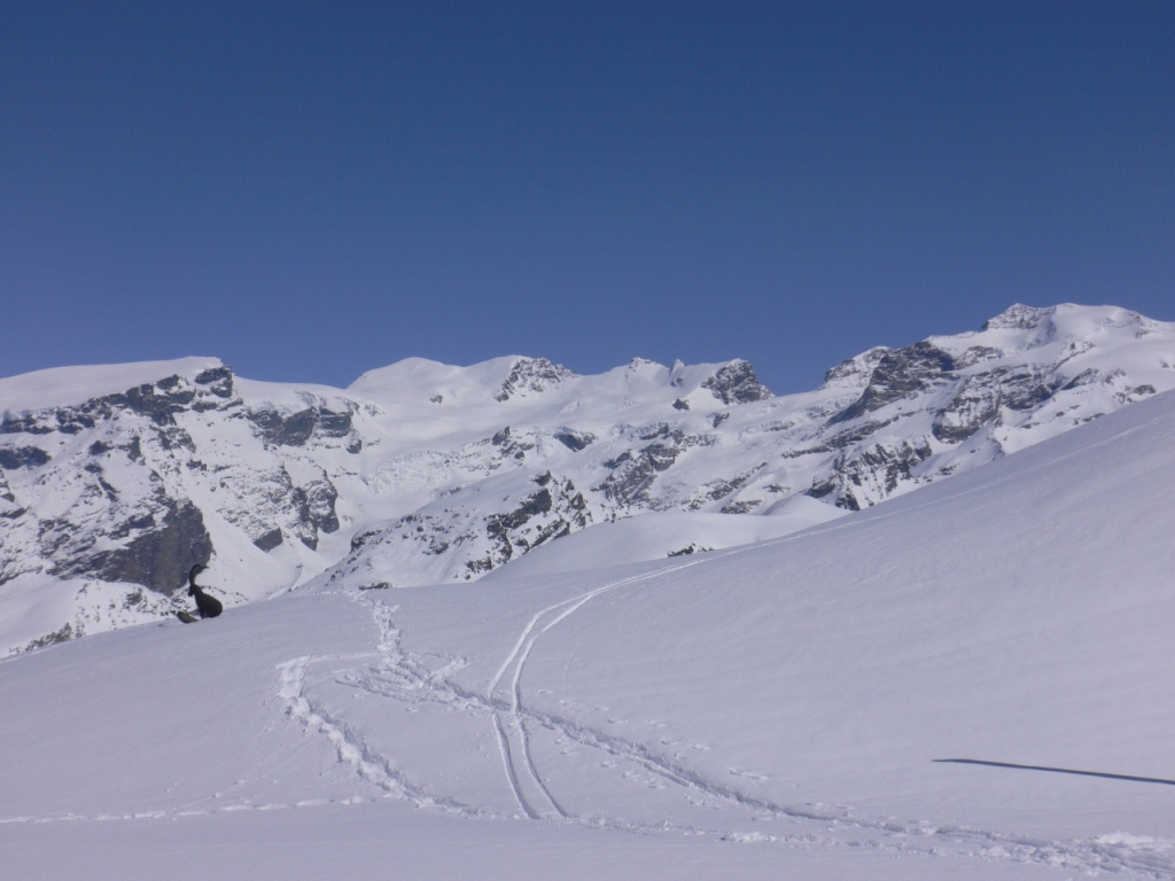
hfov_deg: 37.5
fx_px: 1731
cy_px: 440
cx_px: 588
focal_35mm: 51
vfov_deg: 28.6
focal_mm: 8.5
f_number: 6.9
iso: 80
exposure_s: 1/1300
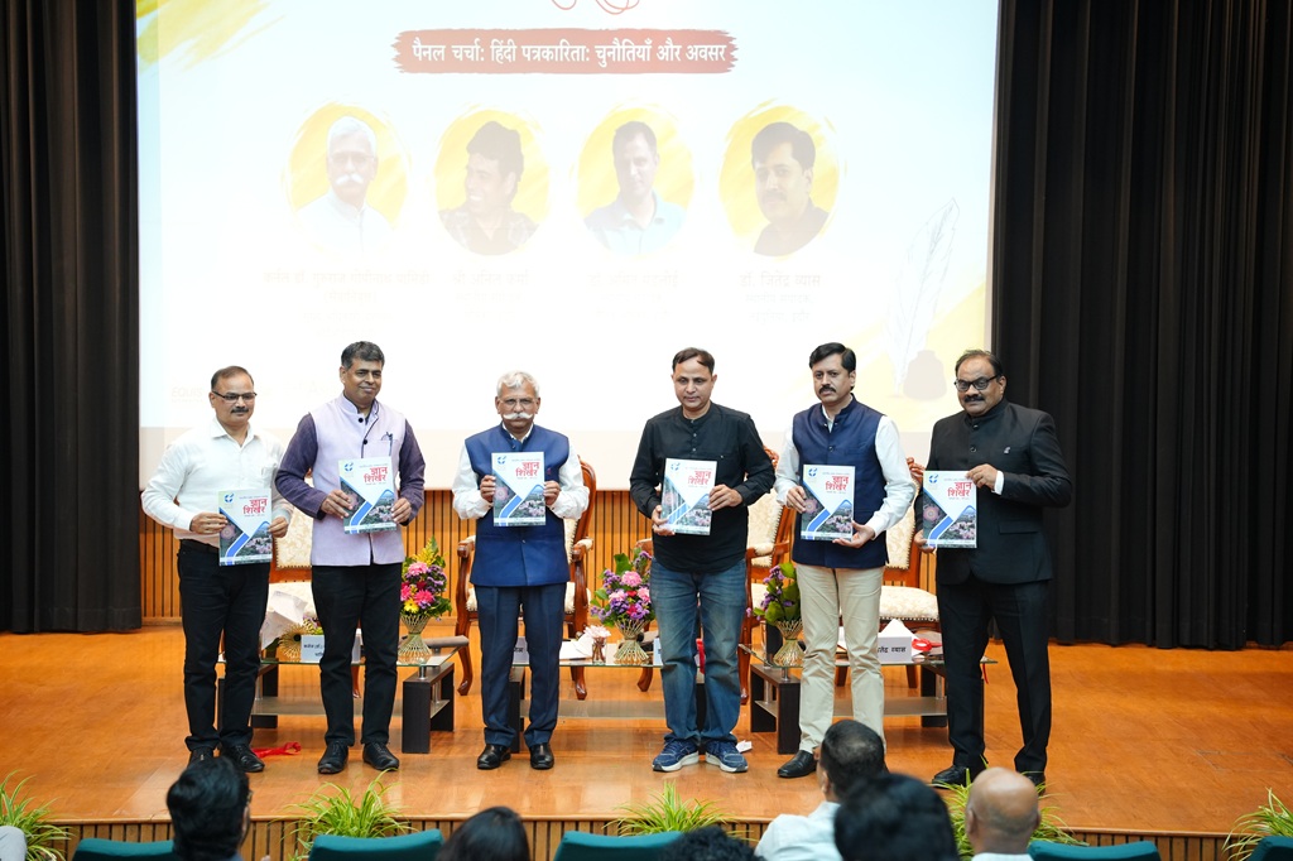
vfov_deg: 20.9
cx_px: 646
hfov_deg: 30.9
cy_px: 430
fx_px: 2337
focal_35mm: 65
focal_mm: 65.1
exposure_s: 1/160
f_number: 2.8
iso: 2000
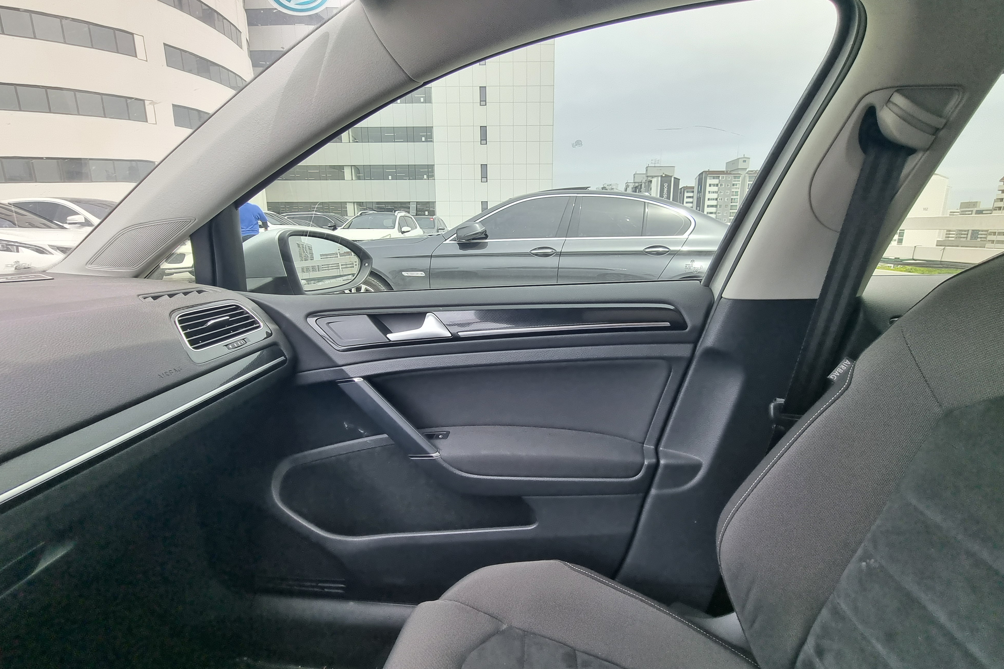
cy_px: 314
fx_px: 390
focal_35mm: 14
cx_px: 510
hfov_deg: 104.2
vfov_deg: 81.1
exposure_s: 1/158
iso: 50
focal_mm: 2.2
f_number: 2.2
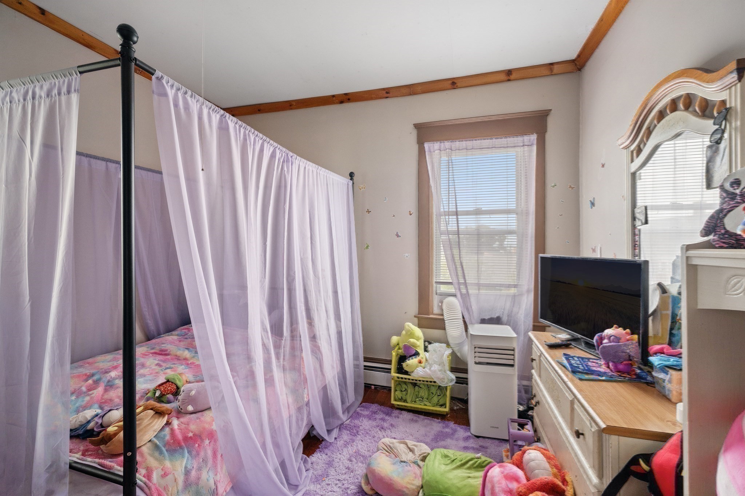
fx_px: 290
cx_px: 372
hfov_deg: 104.3
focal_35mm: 14
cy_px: 248
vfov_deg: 81.2
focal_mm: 14
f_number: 8
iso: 800
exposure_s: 1/80
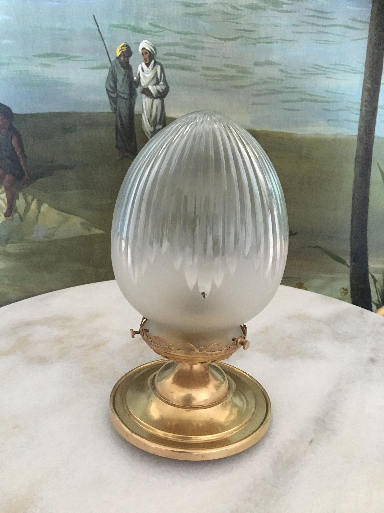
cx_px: 192
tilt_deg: -19.8
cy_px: 256
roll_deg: -0.4
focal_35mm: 29
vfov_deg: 61.7
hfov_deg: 48.2
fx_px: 429
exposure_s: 1/17
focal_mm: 4.15
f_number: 2.2
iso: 250
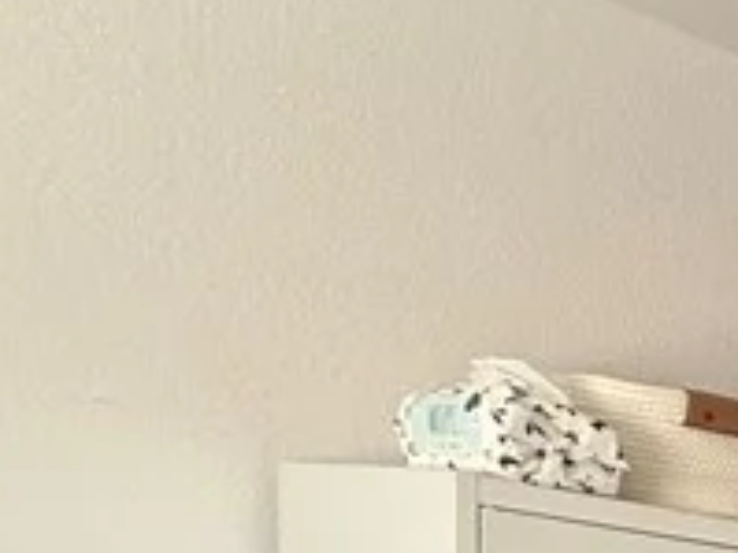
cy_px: 976
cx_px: 1862
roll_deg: -7.4
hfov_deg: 14.3
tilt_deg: -6.2
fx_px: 1534
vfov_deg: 17.0
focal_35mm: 72
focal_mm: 2.22
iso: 100
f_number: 2.2
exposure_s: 1/99
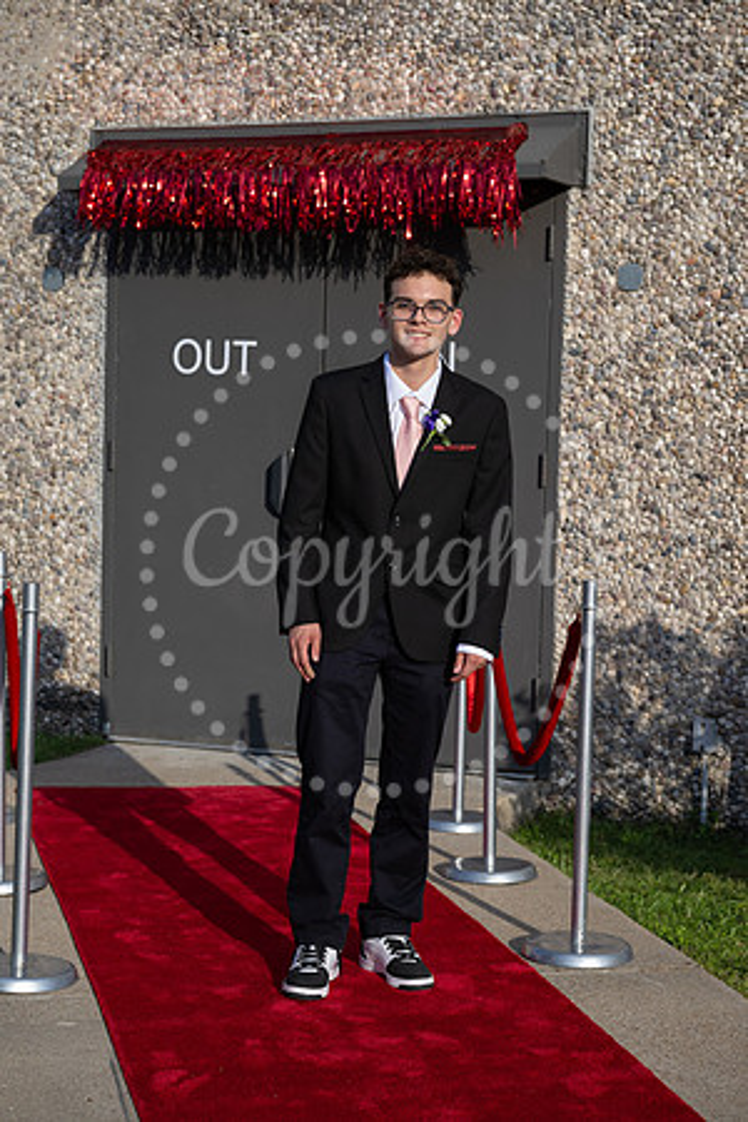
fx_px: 2119
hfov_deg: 20.0
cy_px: 561
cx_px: 374
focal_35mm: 68
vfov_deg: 29.7
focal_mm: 68
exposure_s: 1/2000
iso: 320
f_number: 5
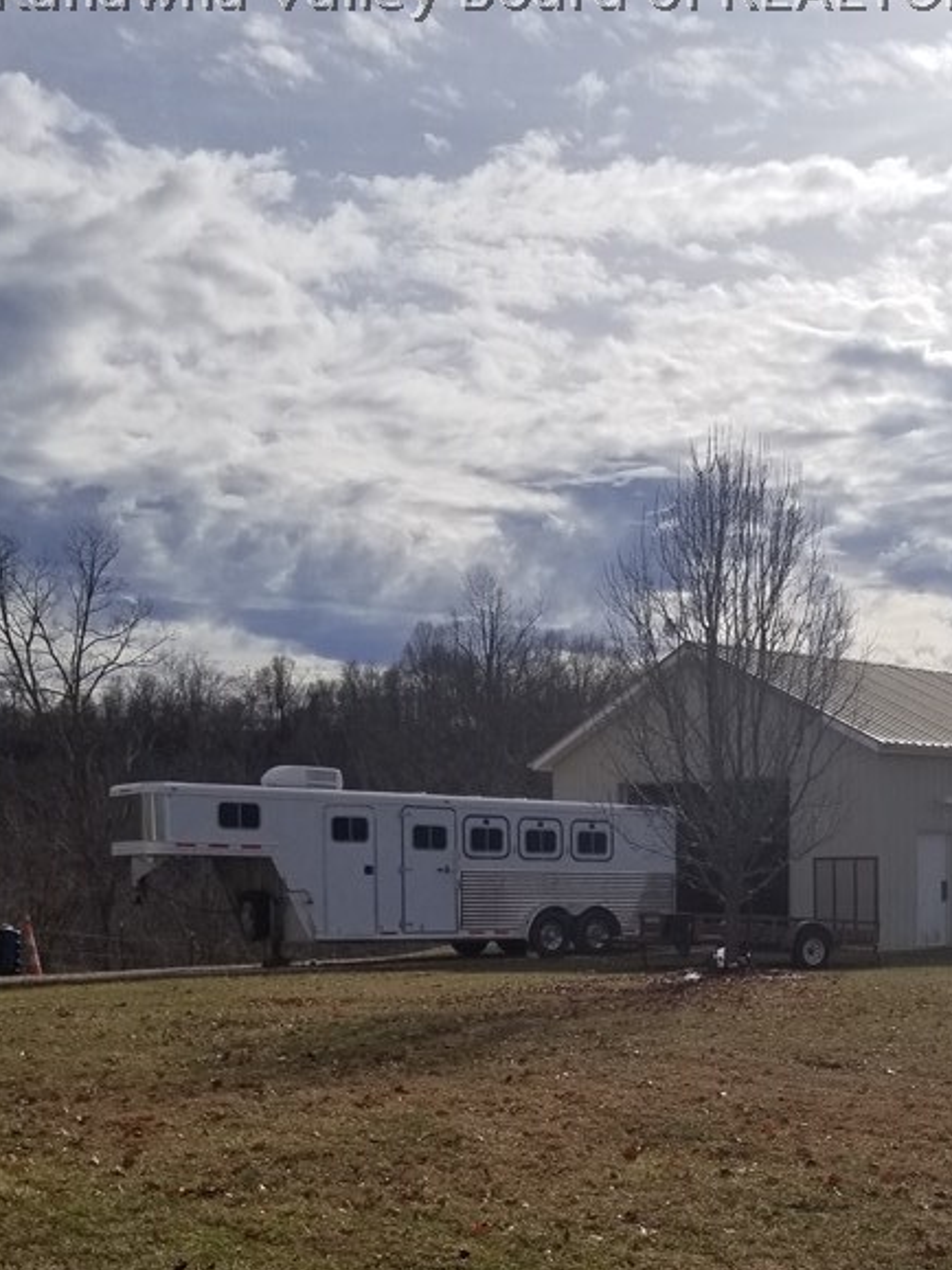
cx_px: 752
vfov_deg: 39.2
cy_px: 1064
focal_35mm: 46
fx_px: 1687
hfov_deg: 30.8
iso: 50
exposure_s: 1/10176
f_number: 1.7
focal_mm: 4.25
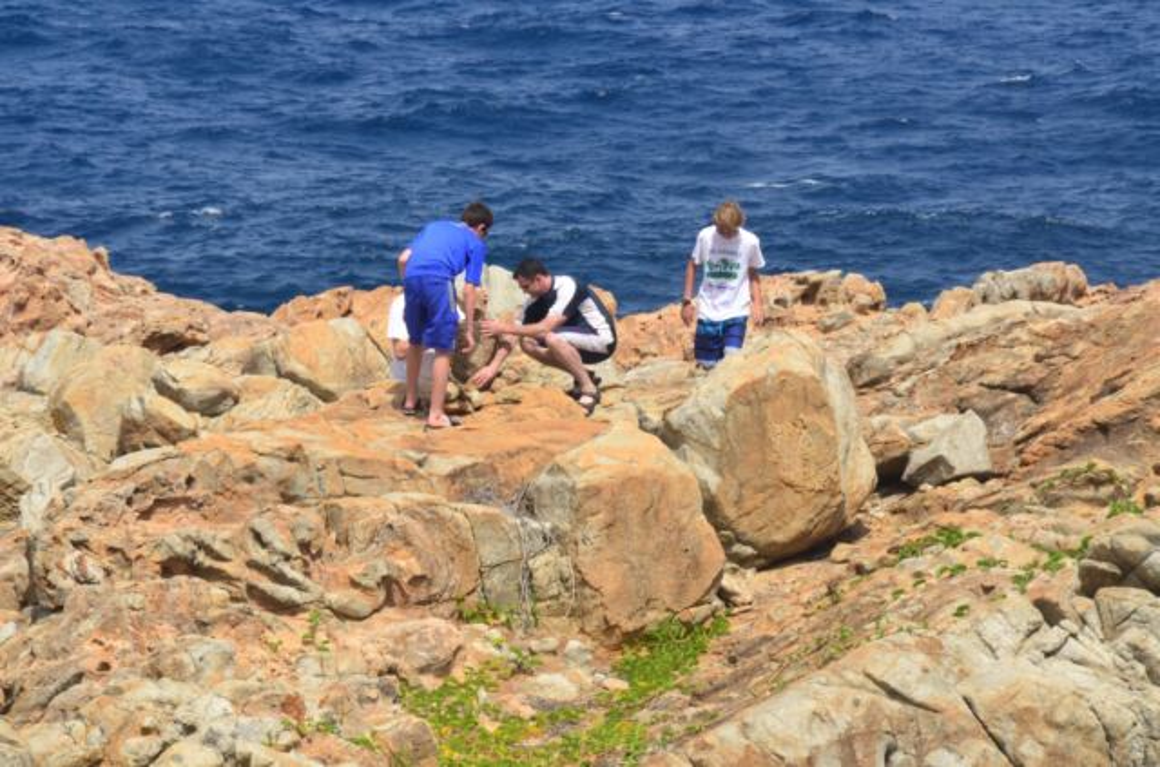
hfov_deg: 6.9
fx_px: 9640
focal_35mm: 300
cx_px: 580
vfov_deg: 4.6
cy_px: 384
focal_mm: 200
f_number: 22
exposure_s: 1/80
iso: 200
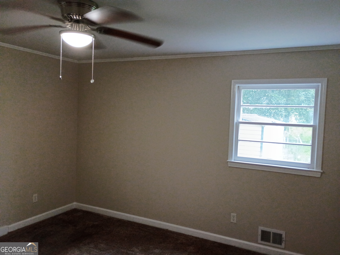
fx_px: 285
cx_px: 170
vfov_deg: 48.2
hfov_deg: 61.7
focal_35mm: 29
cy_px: 128
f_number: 1.8
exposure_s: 1/40
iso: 831
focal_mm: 4.27
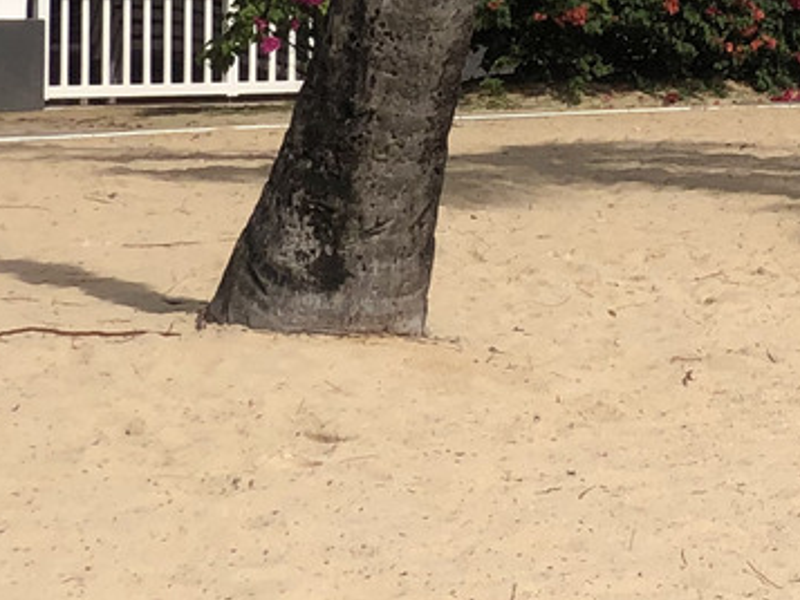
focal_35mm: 233
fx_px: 5387
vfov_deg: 6.3
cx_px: 1546
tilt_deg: +3.7
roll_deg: +1.3
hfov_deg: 8.1
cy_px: -360
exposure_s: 1/2088
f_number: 2.4
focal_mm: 6
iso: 16
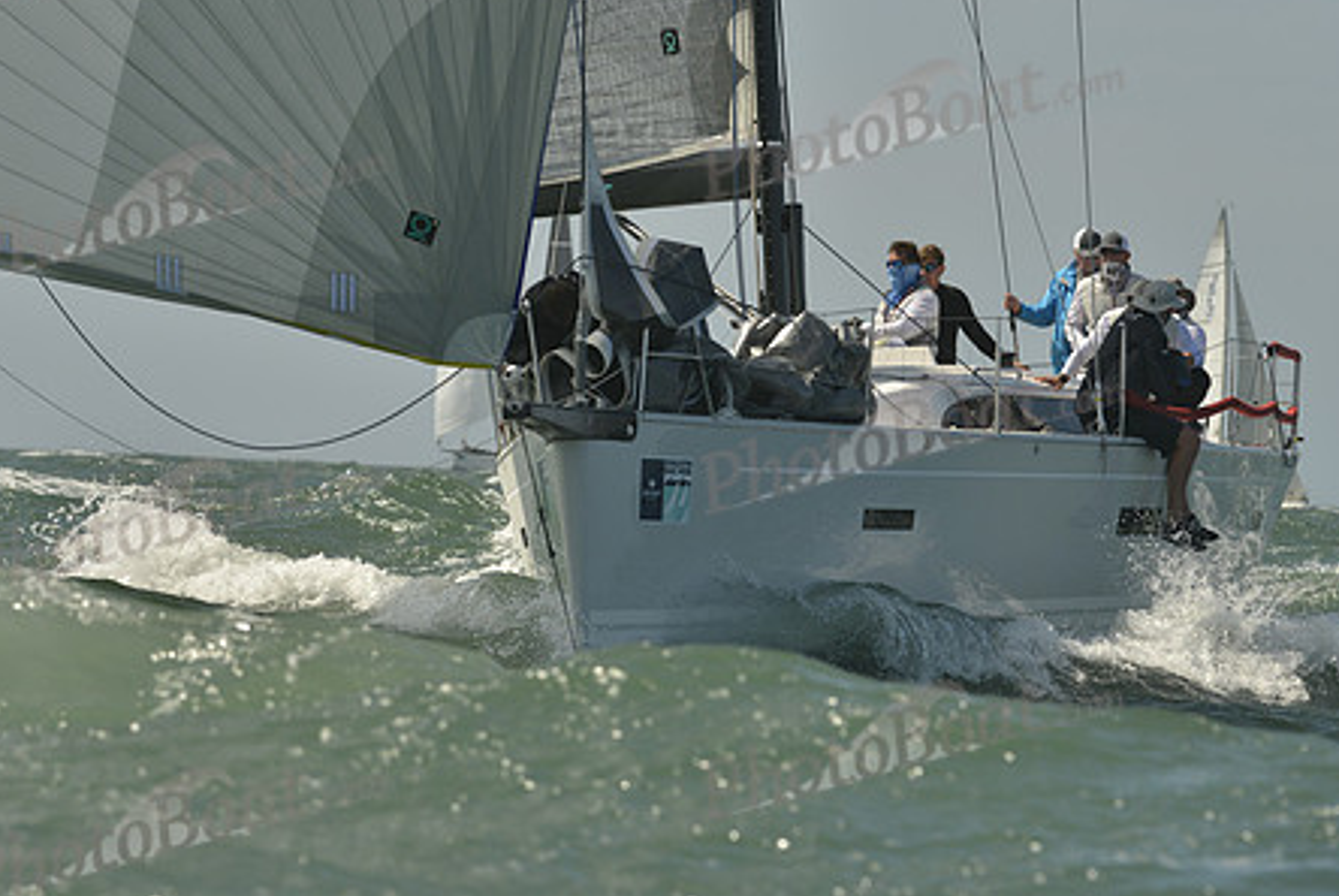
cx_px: 546
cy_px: 321
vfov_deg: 5.3
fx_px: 9717
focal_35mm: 261
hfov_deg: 7.9
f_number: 8
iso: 280
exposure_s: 1/1600
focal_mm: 200
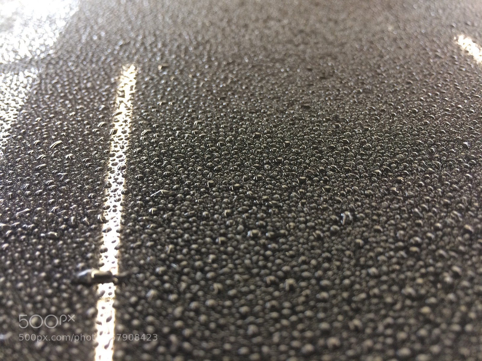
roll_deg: -3.4
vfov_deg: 48.2
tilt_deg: -21.2
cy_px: 180
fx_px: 404
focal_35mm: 29
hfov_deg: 61.7
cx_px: 241
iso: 64
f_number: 2.2
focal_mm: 4.15
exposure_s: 1/33
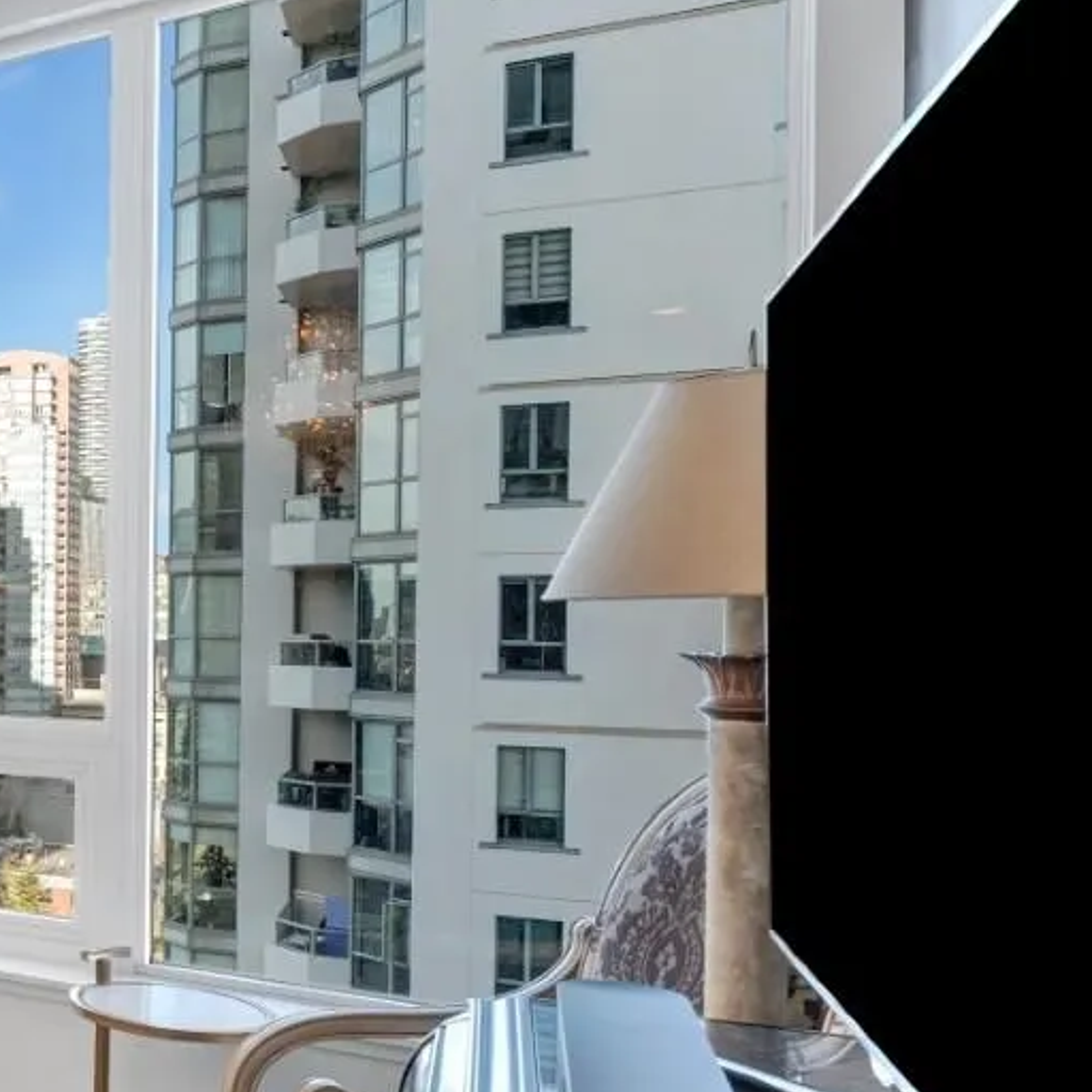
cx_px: -582
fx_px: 1535
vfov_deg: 39.1
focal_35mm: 43
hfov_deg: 26.7
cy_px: 614
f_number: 8
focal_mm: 16
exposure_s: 1/200
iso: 400
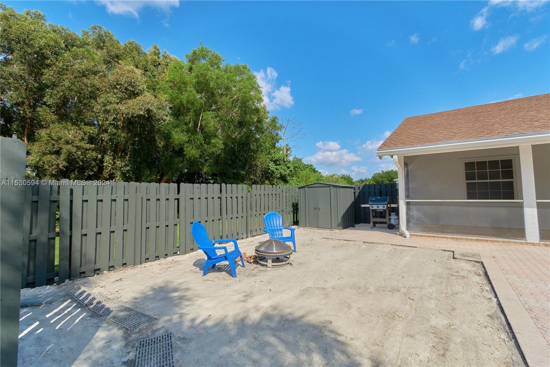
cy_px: 184
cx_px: 275
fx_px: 229
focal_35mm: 15
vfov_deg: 77.3
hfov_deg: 100.4
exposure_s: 1/200
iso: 640
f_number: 11
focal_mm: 10
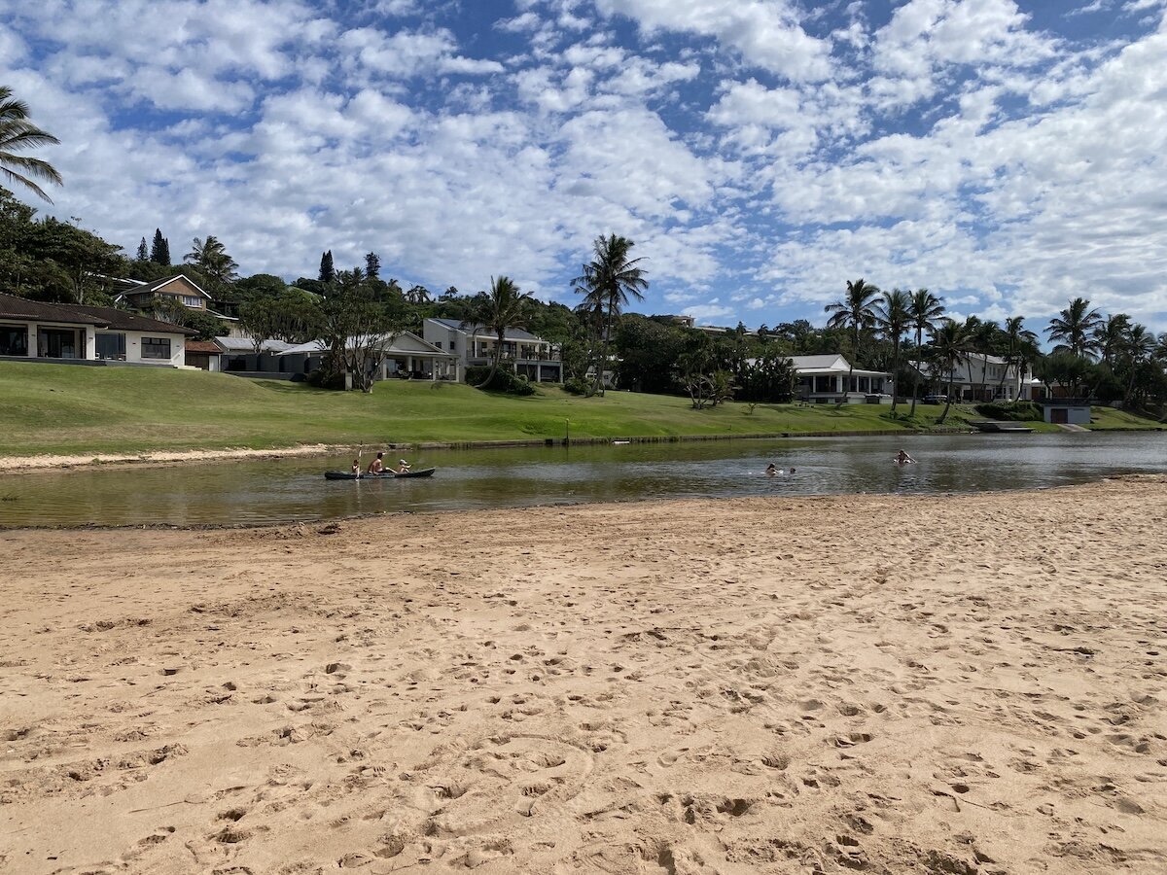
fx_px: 877
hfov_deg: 67.3
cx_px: 584
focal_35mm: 26
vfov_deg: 53.1
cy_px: 438
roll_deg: +0.3
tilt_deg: -1.7
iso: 32
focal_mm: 4.25
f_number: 1.8
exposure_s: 1/6757
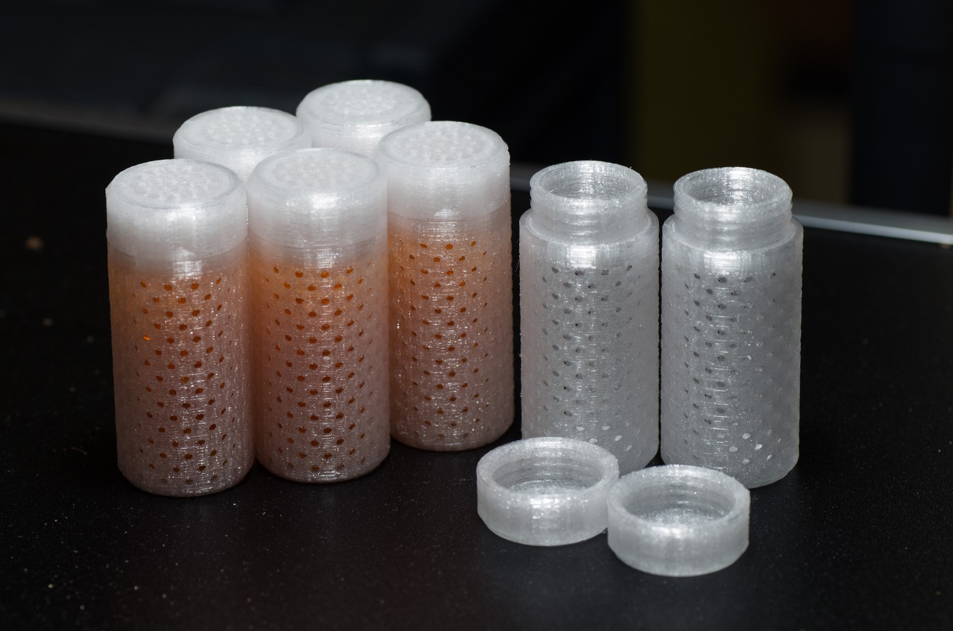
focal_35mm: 135
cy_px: 316
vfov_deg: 10.1
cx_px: 476
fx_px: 3566
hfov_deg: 15.2
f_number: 5.6
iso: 400
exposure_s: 1/30
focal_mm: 90
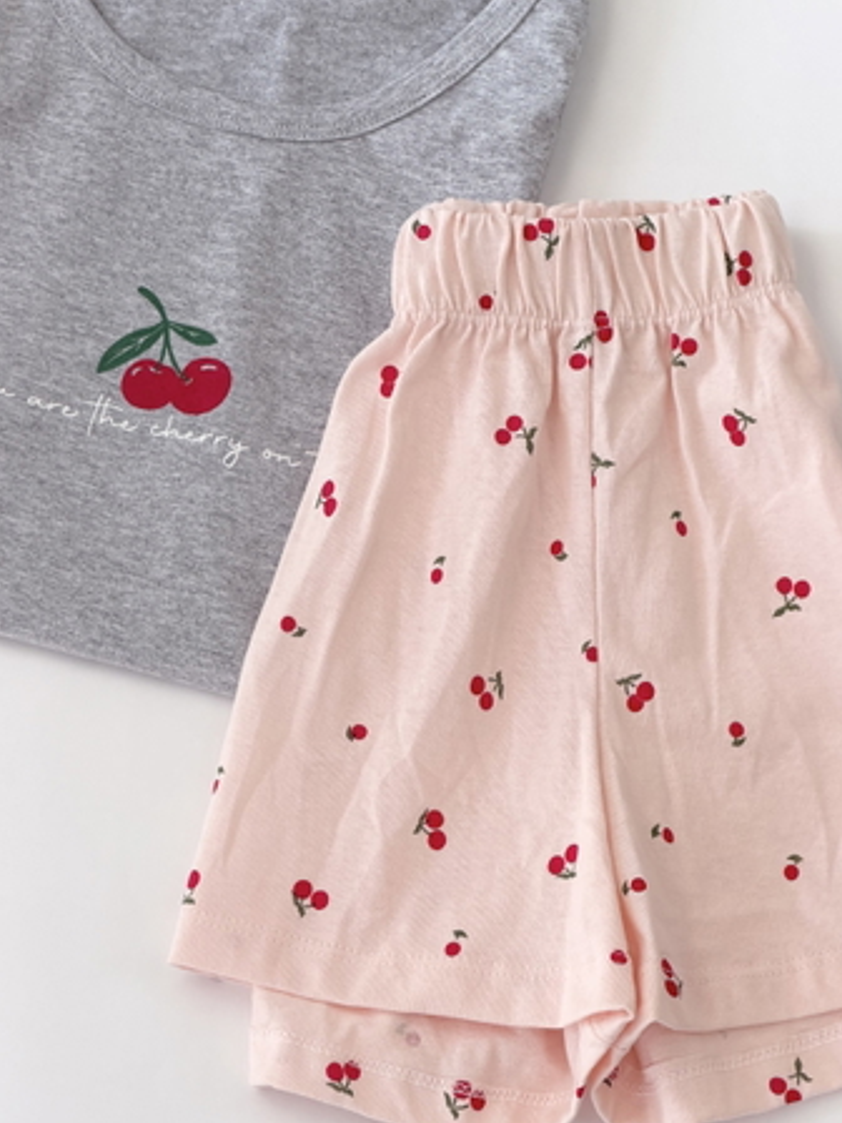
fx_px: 3859
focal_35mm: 119
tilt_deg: -72.8
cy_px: 538
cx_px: 446
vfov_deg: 16.6
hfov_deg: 12.5
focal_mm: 16.89
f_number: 2.8
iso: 80
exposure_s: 1/121
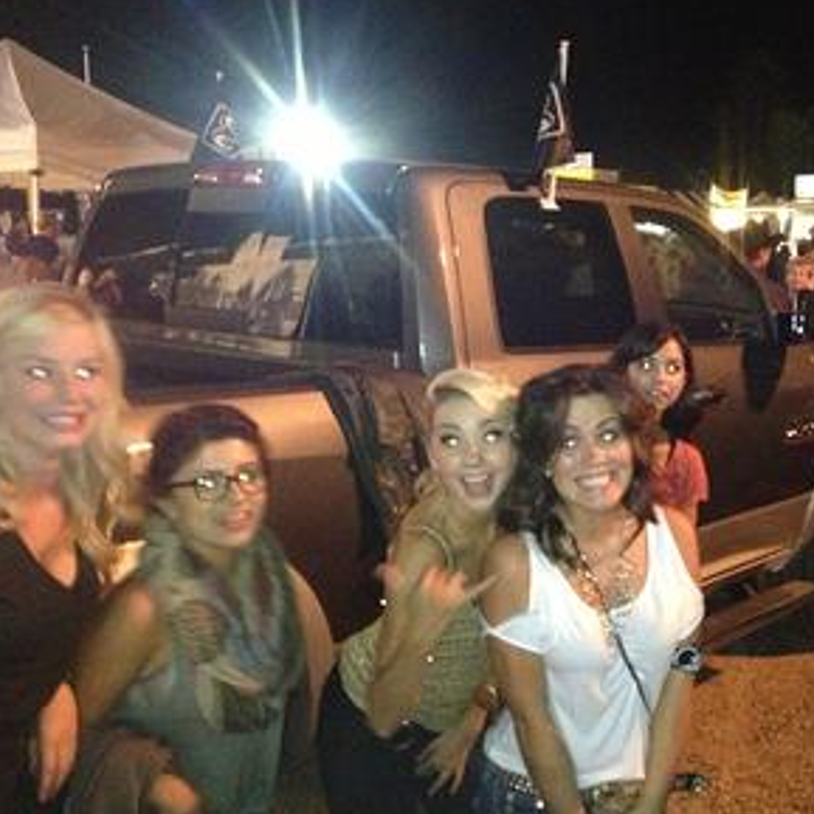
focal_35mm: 50
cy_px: 366
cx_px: 491
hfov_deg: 33.9
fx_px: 1330
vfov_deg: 34.0
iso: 800
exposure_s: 1/16
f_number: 2.4
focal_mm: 4.28
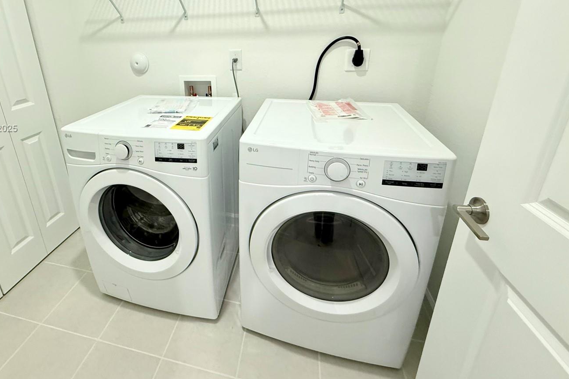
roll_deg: +2.4
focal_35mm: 18
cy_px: 129
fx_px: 285
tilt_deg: -18.0
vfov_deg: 65.8
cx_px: 228
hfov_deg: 88.9
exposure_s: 1/60
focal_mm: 2.22
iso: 400
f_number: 2.2
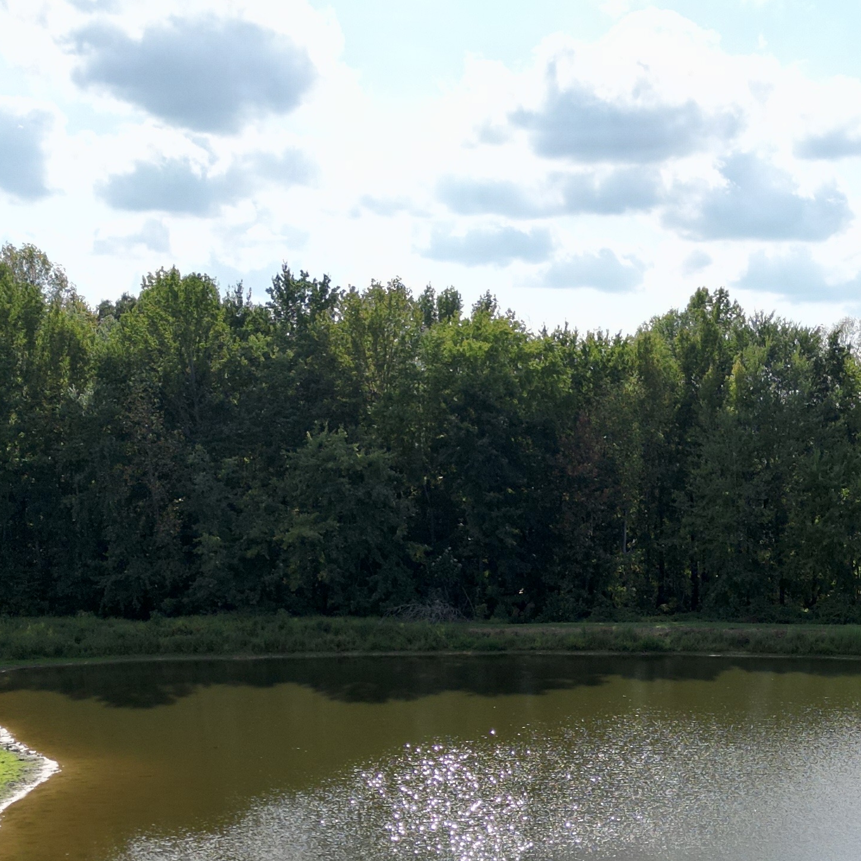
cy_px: 868
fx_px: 1660
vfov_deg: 27.4
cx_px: 744
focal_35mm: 59
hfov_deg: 28.2
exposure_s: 1/3200
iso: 100
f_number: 1.7
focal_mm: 6.72
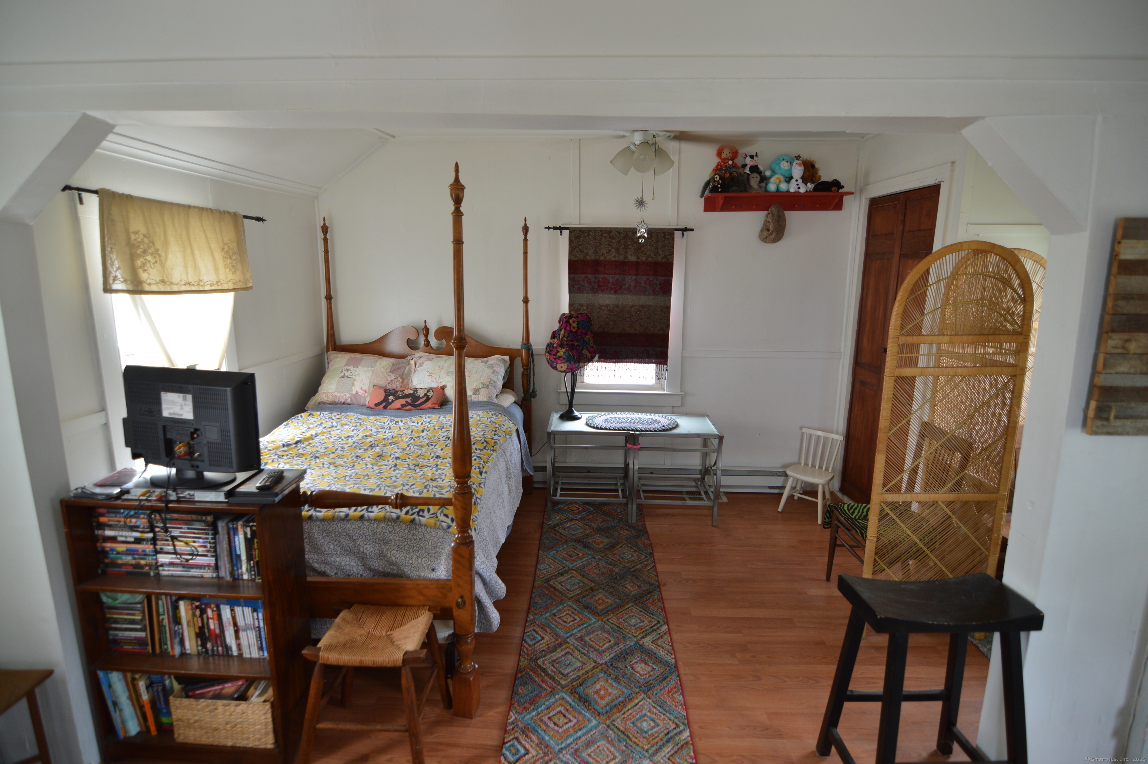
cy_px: 382
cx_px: 574
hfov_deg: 95.0
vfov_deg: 72.0
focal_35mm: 16
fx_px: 526
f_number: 2.8
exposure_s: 1/40
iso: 100
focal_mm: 11
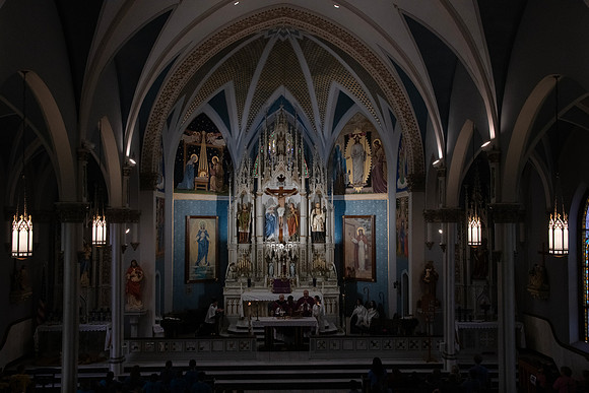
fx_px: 622
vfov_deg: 35.1
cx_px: 294
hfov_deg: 50.7
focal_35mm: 38
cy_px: 196
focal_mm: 38
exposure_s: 1/100
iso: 4000
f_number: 16
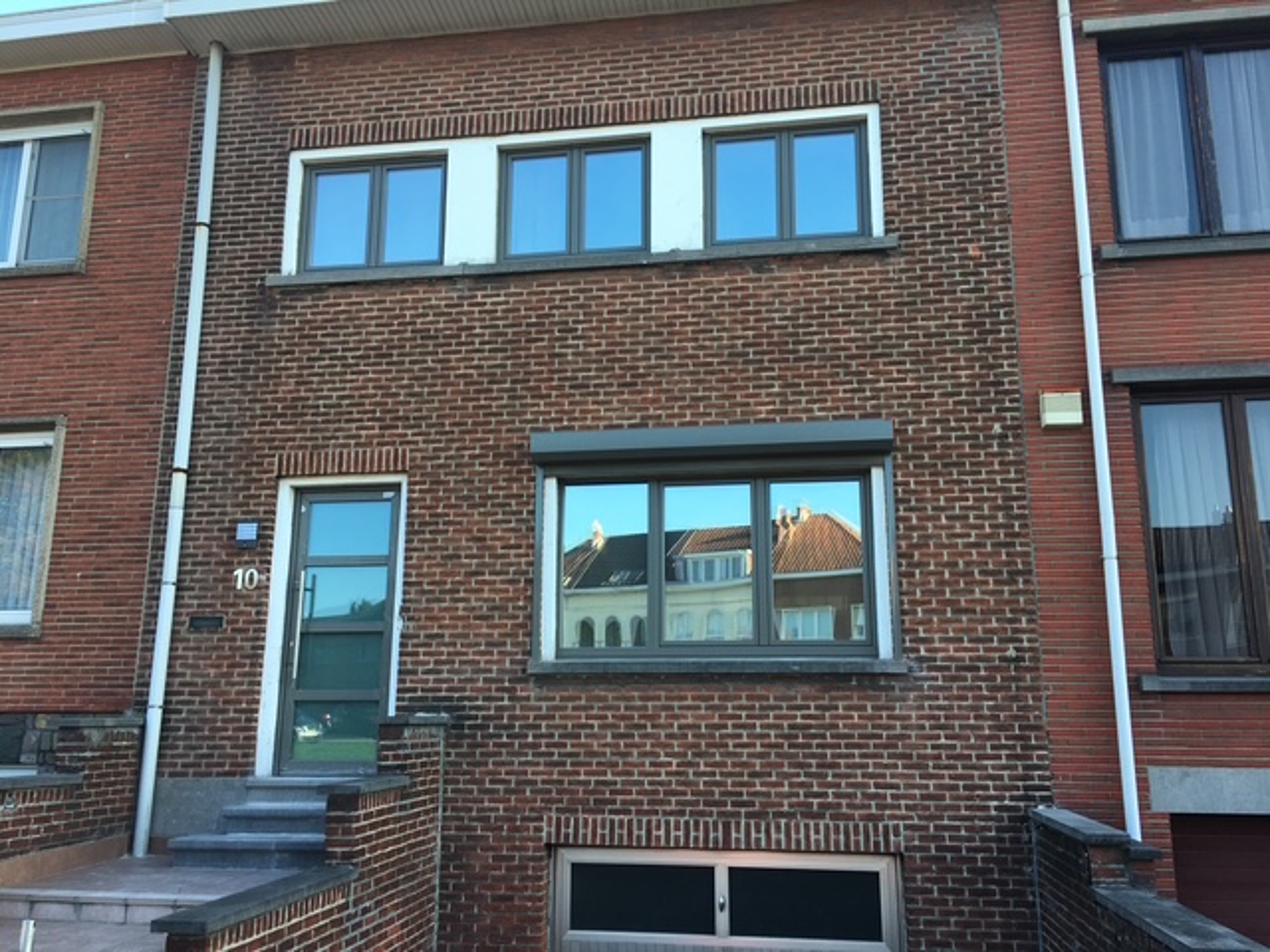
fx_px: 1064
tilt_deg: +12.4
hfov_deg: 61.7
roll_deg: +0.1
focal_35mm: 29
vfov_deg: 48.2
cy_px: 476
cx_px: 635
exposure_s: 1/157
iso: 25
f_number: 2.2
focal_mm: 4.15
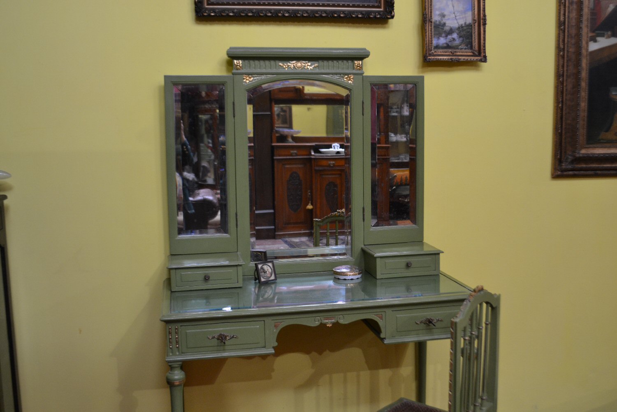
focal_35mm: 39
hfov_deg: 49.6
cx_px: 308
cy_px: 206
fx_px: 668
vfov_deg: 34.2
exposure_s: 1/60
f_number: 4.2
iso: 640
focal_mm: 26
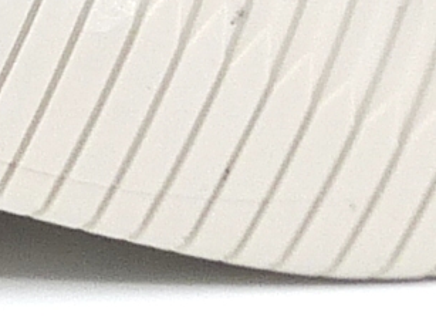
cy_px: -80
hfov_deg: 7.8
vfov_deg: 5.9
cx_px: -254
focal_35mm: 250
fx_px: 3148
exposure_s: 1/200
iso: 100
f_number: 4.5
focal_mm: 4.8
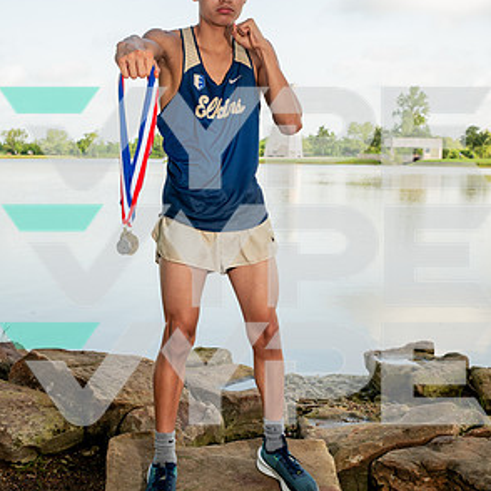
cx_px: 249
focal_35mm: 52
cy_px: 257
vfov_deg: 32.8
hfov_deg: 32.8
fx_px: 834
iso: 200
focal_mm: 40
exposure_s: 1/200
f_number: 7.1
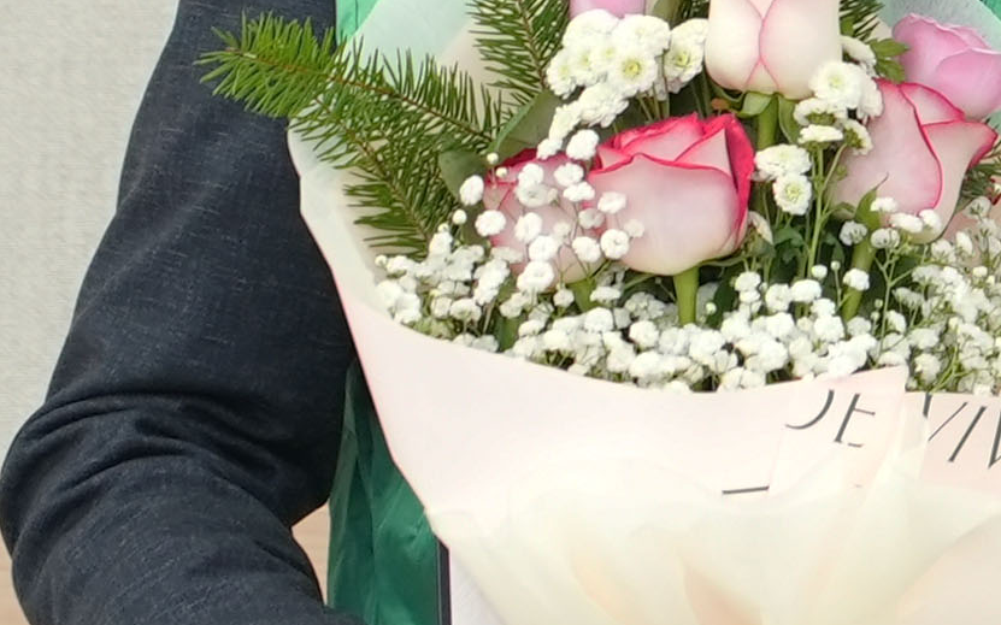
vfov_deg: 3.0
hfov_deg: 4.7
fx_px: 11919
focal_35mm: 437
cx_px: 2328
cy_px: 198
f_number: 4
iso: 1600
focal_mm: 86
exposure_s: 1/250
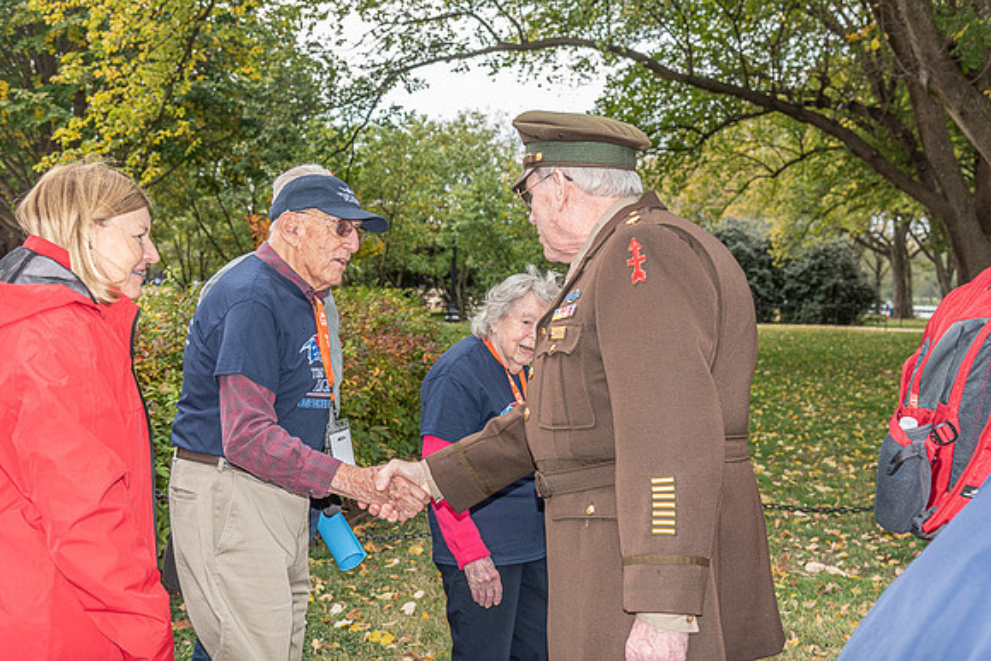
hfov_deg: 44.5
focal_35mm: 44
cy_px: 330
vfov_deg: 30.5
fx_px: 1211
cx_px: 496
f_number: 5
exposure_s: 1/250
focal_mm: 44
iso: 500
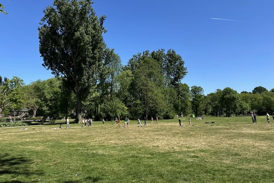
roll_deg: +0.2
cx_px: 135
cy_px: 79
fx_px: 198
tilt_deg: +10.6
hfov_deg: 69.4
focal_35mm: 26
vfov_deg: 49.4
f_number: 1.78
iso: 80
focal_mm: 6.86
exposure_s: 1/3356
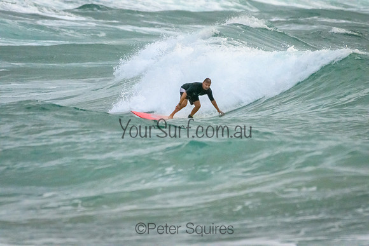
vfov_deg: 1.4
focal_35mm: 1000
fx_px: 10252
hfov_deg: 2.1
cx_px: 184
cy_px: 123
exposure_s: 1/4000
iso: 16000
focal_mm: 1000
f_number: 11
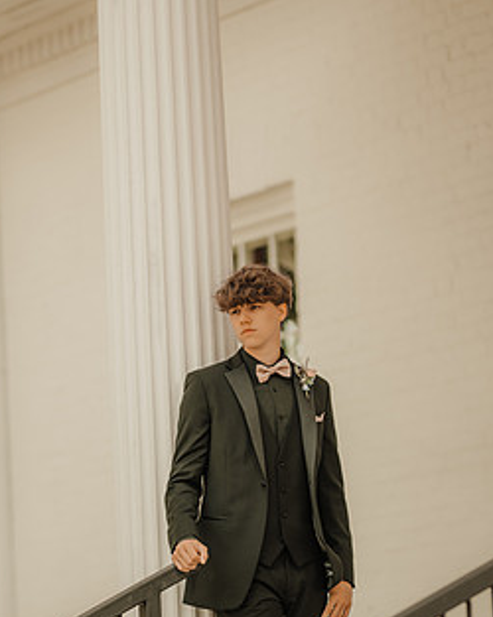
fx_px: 3870
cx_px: 254
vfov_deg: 9.1
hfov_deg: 7.3
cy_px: 363
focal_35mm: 212
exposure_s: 1/800
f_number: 1.4
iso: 64
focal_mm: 105
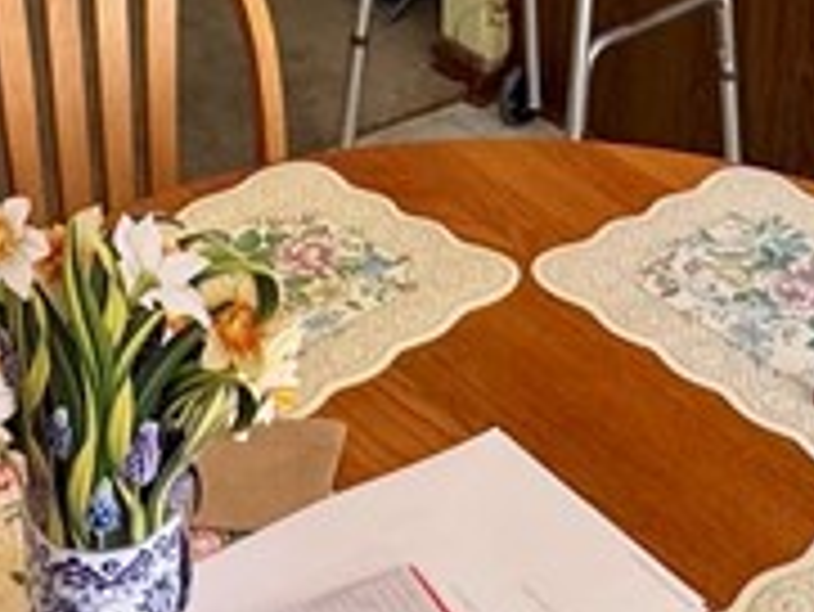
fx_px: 1859
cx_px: 522
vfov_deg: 15.7
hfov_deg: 24.6
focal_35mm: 79
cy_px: -518
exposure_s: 1/120
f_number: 2.2
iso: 200
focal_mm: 2.22
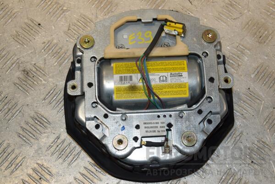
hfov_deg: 31.9
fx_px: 481
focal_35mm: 63
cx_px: 138
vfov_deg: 21.6
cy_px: 92
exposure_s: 1/200
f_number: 10
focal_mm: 42
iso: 800
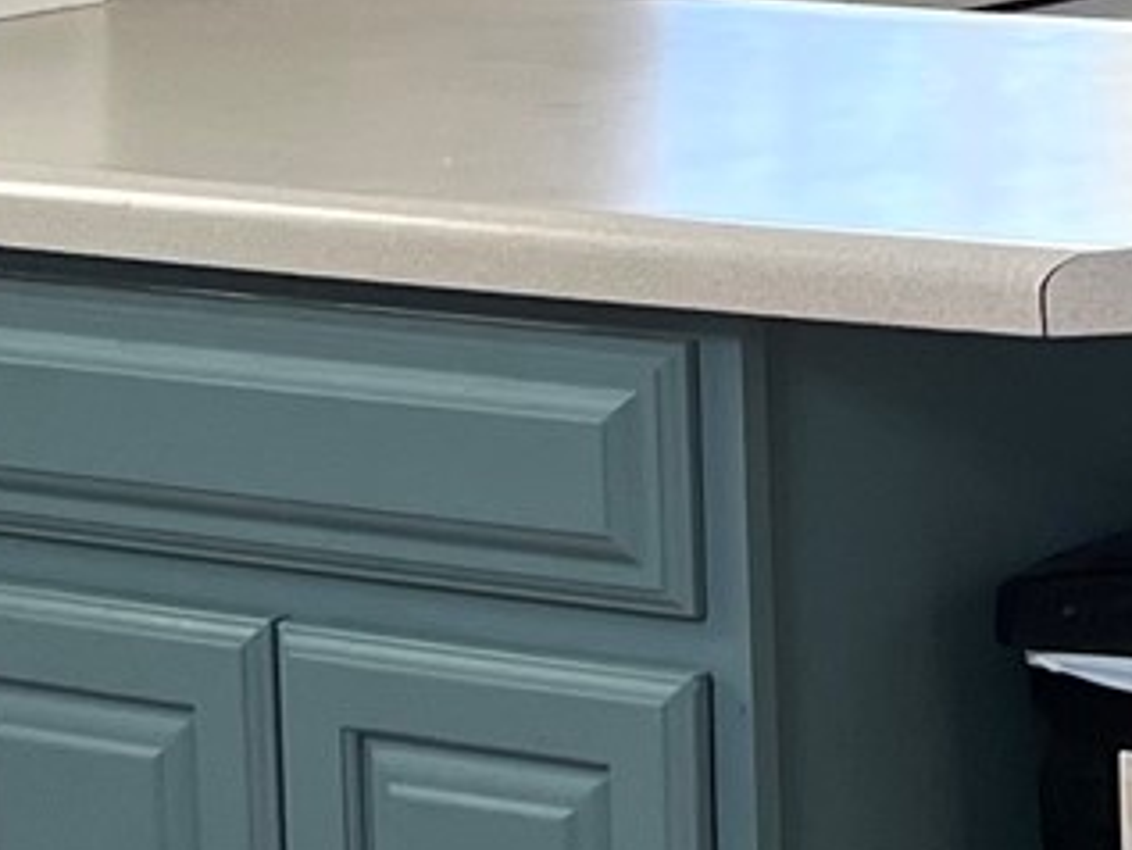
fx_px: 5496
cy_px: -329
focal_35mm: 168
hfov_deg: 10.8
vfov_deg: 8.7
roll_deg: +0.3
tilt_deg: -5.9
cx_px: 2235
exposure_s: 1/120
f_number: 1.5
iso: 100
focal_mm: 5.7
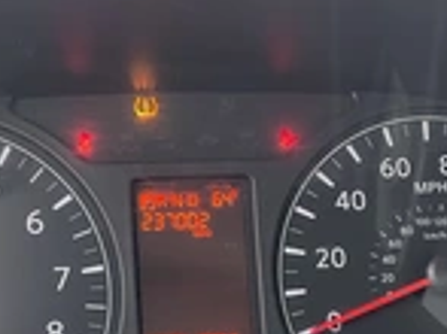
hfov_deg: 24.7
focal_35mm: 79
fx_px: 1019
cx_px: 195
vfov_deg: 18.5
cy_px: 249
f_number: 1.8
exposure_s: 1/60
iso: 64
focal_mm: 3
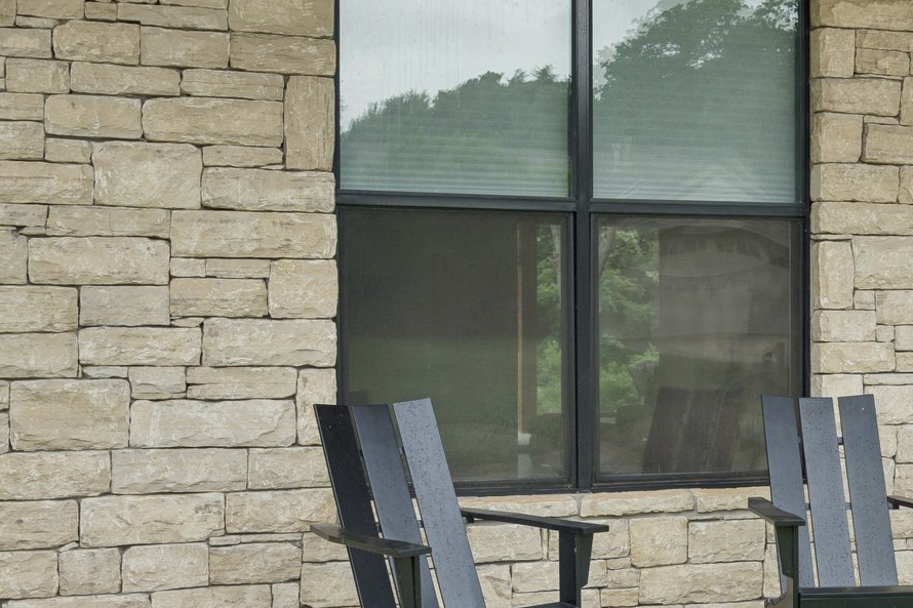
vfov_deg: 19.7
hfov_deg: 28.3
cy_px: 352
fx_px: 1749
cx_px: 790
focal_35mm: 69
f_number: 8
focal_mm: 30
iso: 200
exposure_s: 1/80
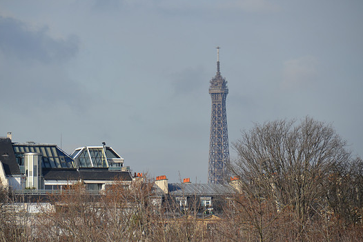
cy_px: 121
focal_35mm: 330
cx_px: 165
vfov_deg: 4.2
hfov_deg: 6.2
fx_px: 3328
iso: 200
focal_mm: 200
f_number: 6.3
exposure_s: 1/640
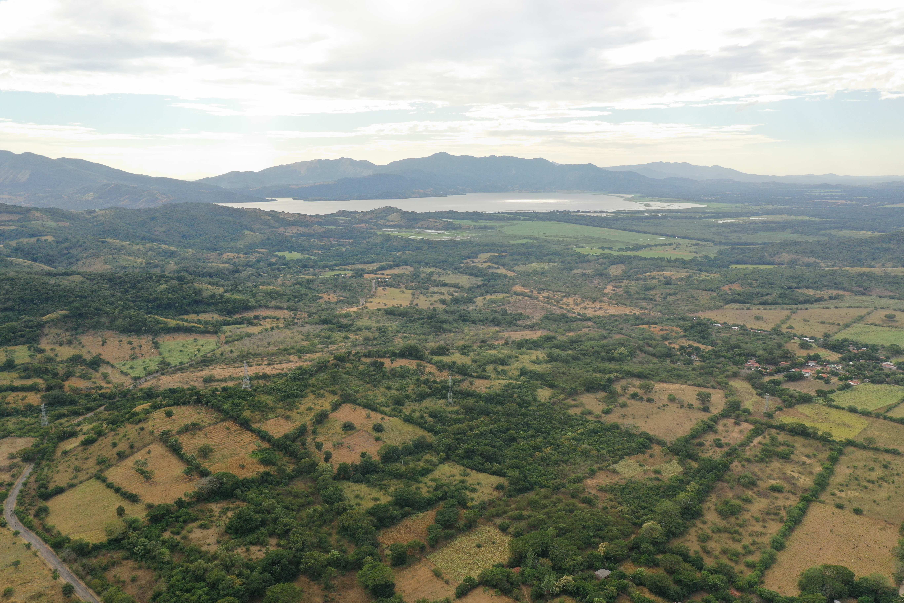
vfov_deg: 46.4
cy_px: 302
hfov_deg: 65.5
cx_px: 452
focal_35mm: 28
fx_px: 703
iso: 100
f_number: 5
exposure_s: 1/320
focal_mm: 10.26
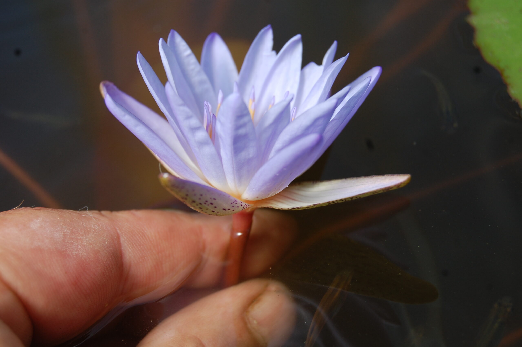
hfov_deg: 24.6
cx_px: 261
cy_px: 174
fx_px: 1195
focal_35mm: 82
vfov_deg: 16.5
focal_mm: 55
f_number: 8
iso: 200
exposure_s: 1/250
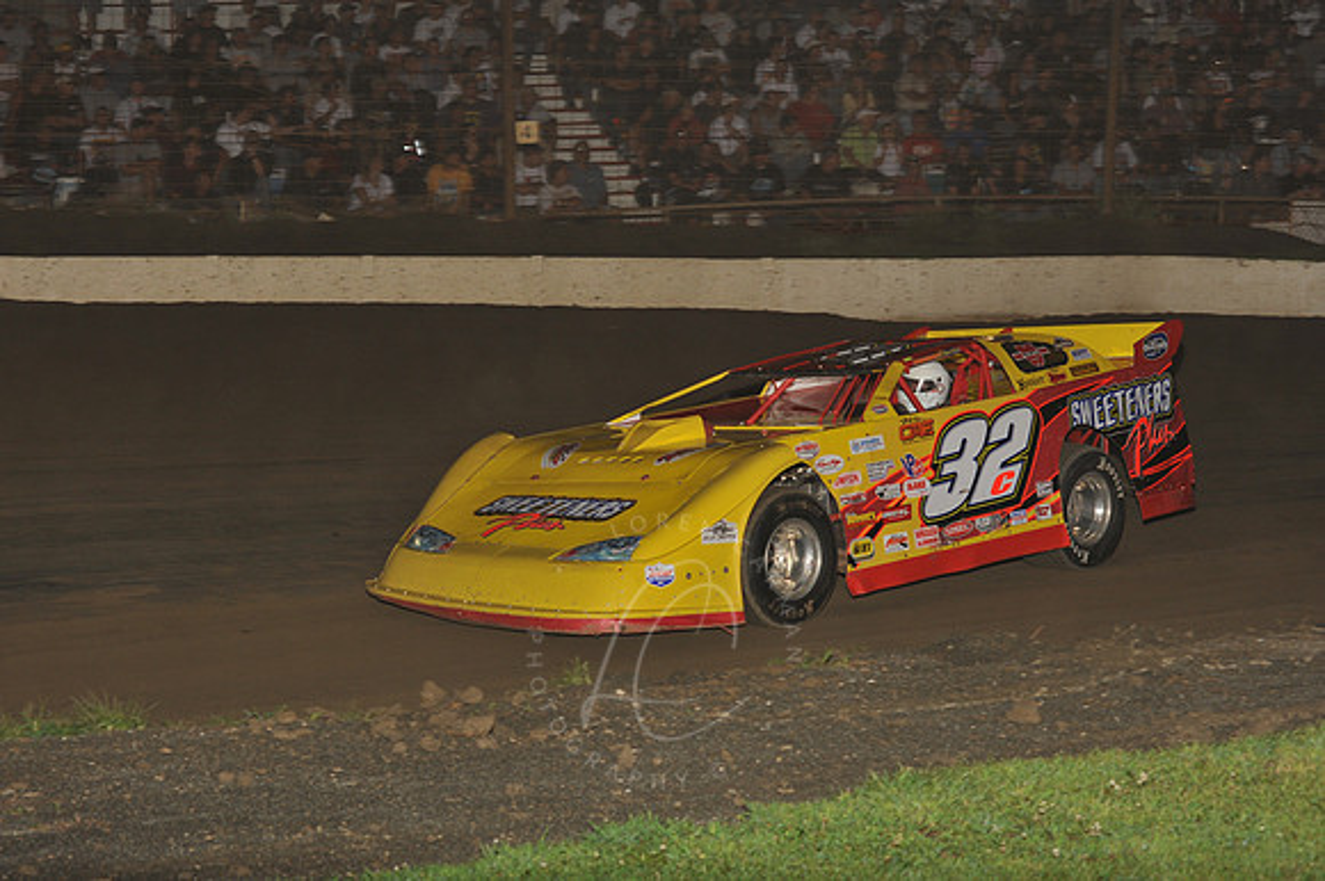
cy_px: 440
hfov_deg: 22.2
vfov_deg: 14.8
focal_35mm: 92
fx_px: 3384
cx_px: 662
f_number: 7.1
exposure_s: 1/320
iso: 640
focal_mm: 92
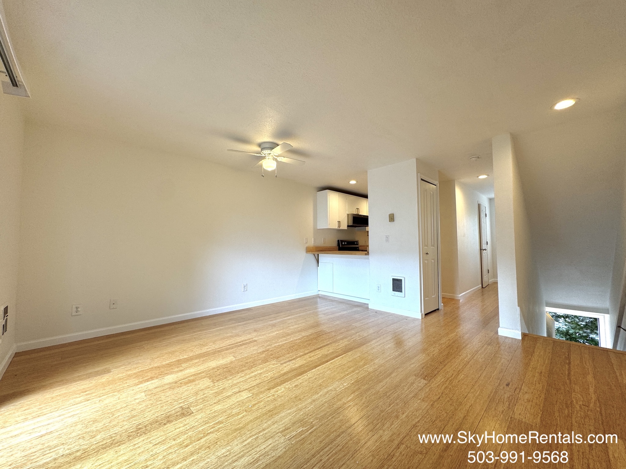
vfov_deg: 85.7
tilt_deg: +2.5
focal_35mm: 14
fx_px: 253
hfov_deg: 102.1
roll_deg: -0.3
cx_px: 313
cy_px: 234
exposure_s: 1/120
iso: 100
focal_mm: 2.22
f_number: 2.2
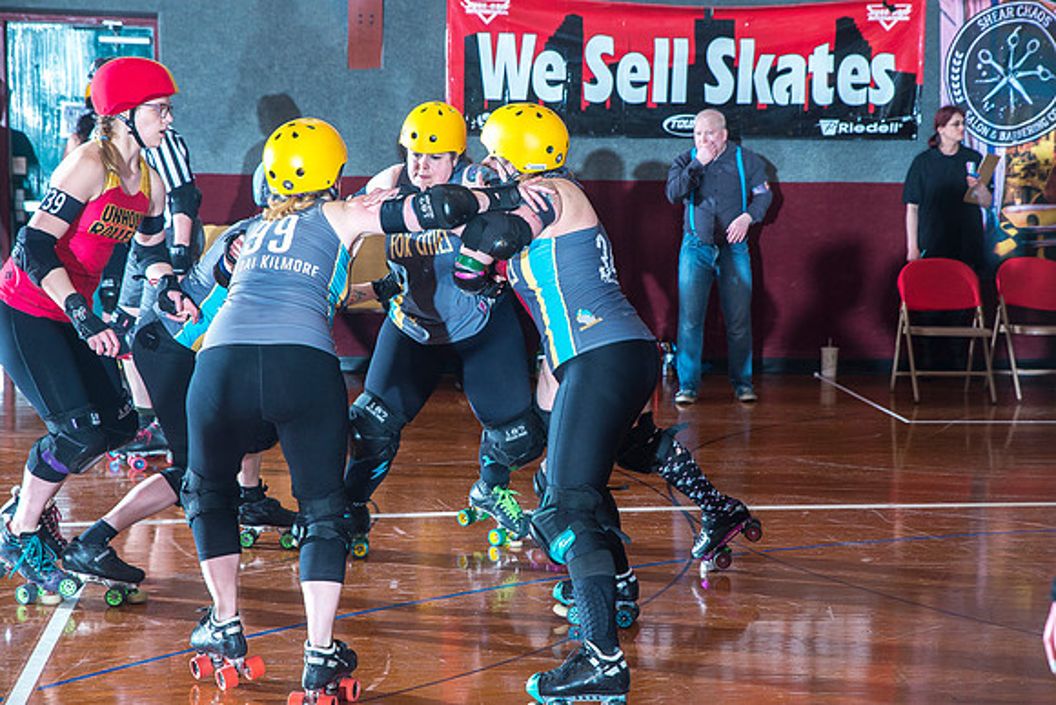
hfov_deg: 28.8
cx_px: 528
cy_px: 352
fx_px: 2054
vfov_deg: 19.5
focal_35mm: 70
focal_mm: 70
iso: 800
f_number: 5.6
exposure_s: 1/160
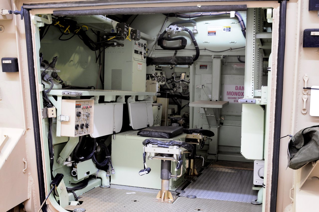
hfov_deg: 46.5
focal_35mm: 42
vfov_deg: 31.8
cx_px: 160
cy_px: 106
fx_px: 372
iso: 400
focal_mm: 28
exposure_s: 1/2
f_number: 5.6
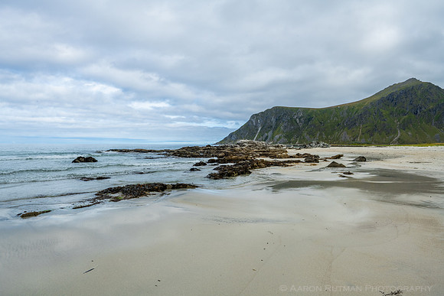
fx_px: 296
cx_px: 222
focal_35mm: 24
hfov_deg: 73.7
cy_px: 148
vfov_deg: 53.2
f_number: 18
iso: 200
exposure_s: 1/25
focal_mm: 24
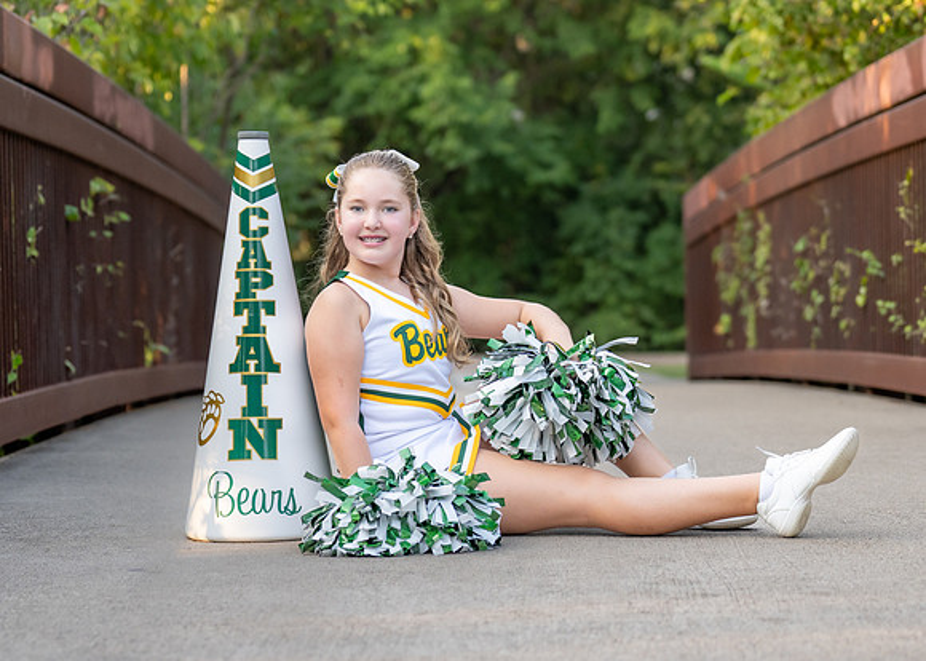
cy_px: 348
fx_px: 2835
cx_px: 429
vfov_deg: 13.3
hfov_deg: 18.5
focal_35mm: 108
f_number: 2.8
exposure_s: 1/1000
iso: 640
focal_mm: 70
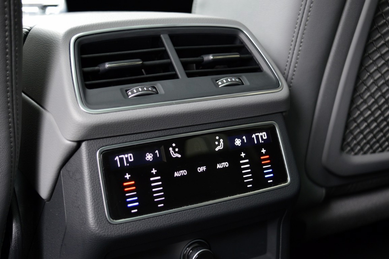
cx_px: 194
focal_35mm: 52
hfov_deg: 37.9
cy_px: 130
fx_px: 567
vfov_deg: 25.7
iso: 800
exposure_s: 1/30
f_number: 4.5
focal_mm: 35
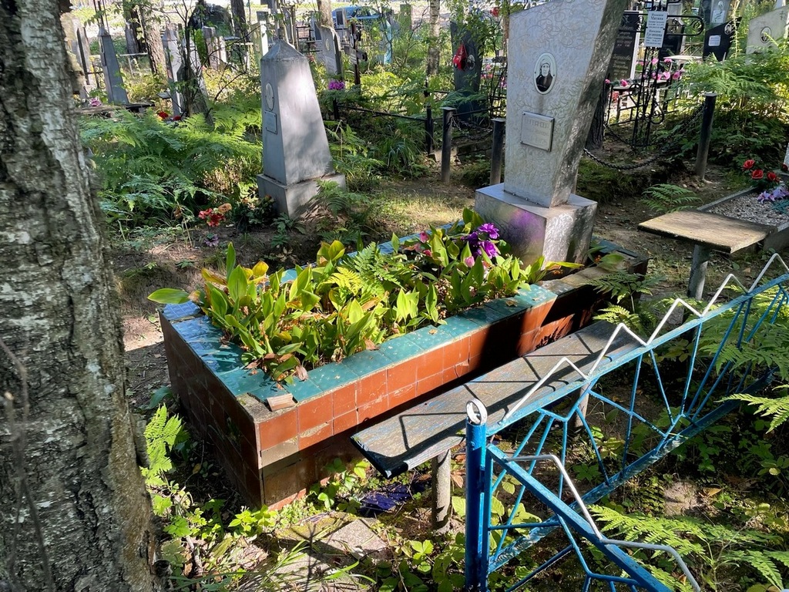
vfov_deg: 53.1
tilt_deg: -25.4
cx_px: 394
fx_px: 593
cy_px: 296
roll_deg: +0.6
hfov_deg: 67.3
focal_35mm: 26
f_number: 1.6
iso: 32
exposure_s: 1/169
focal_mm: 4.2
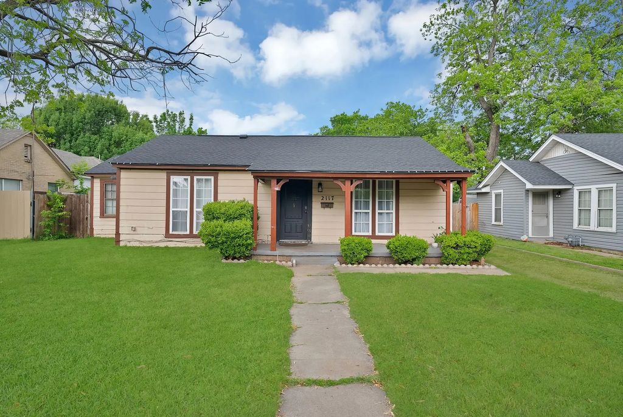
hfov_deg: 81.1
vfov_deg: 59.6
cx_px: 312
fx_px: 364
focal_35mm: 21
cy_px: 208
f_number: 9
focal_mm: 21
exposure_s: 1/80
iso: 640
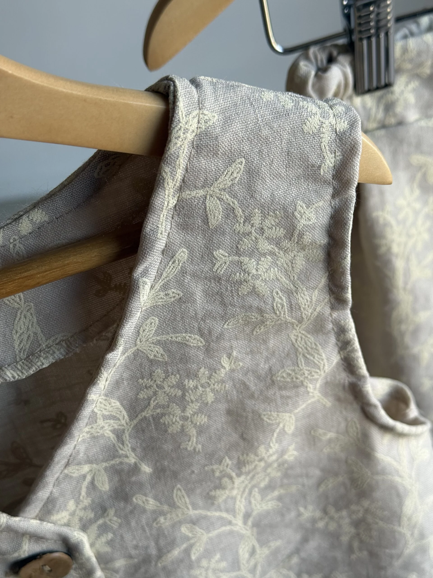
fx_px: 801
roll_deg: +17.2
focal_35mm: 48
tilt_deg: -39.7
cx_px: 216
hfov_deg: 30.3
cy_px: 289
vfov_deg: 39.7
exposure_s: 1/345
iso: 64
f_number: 1.78
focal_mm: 6.76
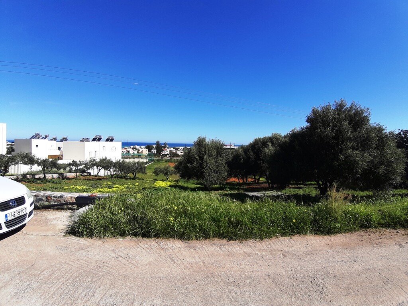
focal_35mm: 18
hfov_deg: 87.8
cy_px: 153
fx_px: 212
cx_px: 204
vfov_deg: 71.6
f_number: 2.4
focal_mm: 1.87
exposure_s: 1/1359
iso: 40
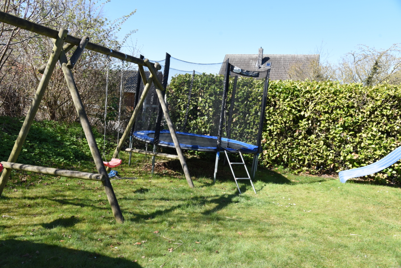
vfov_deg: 43.7
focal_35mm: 30
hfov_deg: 61.9
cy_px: 134
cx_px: 200
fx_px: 334
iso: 160
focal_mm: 30
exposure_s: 1/160
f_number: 8
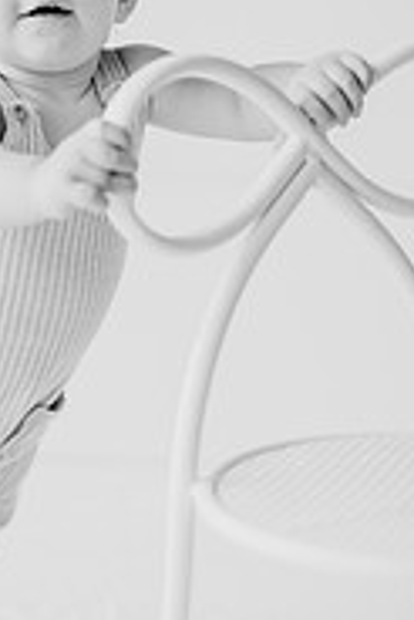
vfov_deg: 16.8
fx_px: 2100
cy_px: 256
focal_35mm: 122
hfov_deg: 11.2
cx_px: 64
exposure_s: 1/500
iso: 640
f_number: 1.8
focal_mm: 50
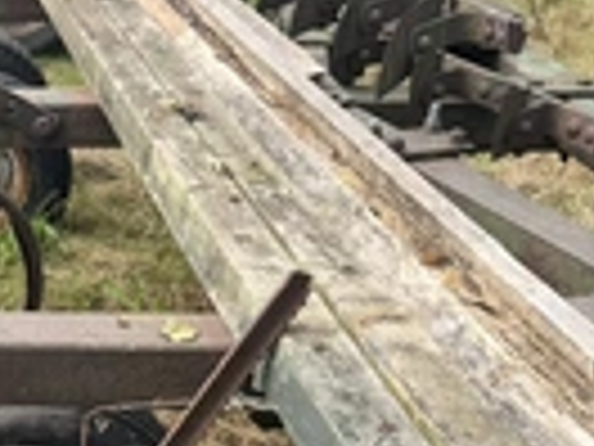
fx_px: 1253
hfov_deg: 24.0
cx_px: -135
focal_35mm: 73
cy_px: 378
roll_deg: -2.4
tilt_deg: -29.7
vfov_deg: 19.9
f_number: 1.78
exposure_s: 1/1091
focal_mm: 6.76
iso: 80
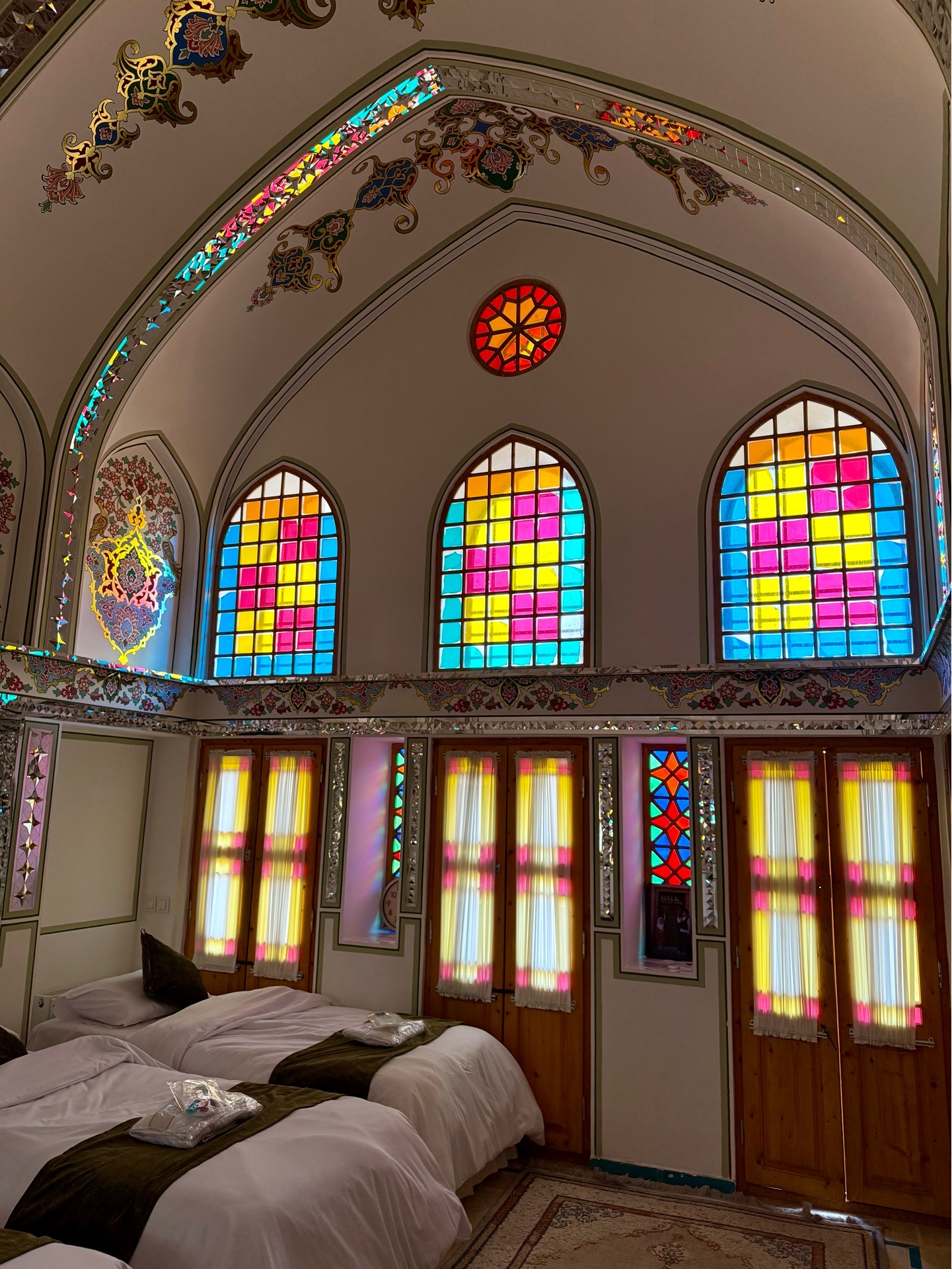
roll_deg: -1.5
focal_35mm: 24
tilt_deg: +10.9
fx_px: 880
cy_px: 634
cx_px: 476
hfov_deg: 56.8
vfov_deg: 71.6
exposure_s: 1/195
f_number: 1.78
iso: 200
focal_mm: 6.76
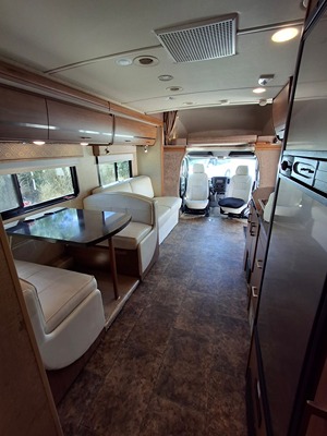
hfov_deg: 78.1
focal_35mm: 16
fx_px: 202
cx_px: 164
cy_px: 218
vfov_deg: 94.5
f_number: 2.2
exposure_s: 1/60
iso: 40
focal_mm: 1.64
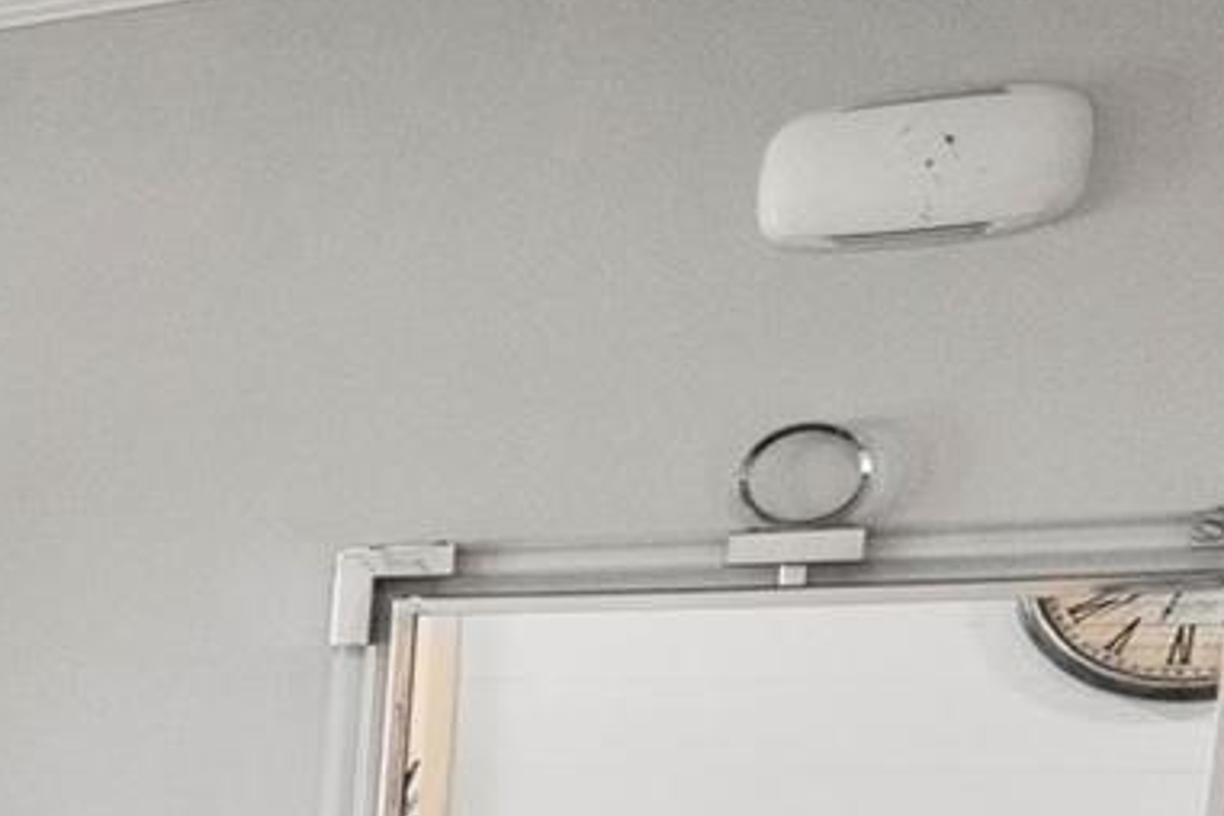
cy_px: 1116
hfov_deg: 14.8
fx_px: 2924
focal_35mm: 86
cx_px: -1712
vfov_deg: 15.0
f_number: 4
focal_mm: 16
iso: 320
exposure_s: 1/250
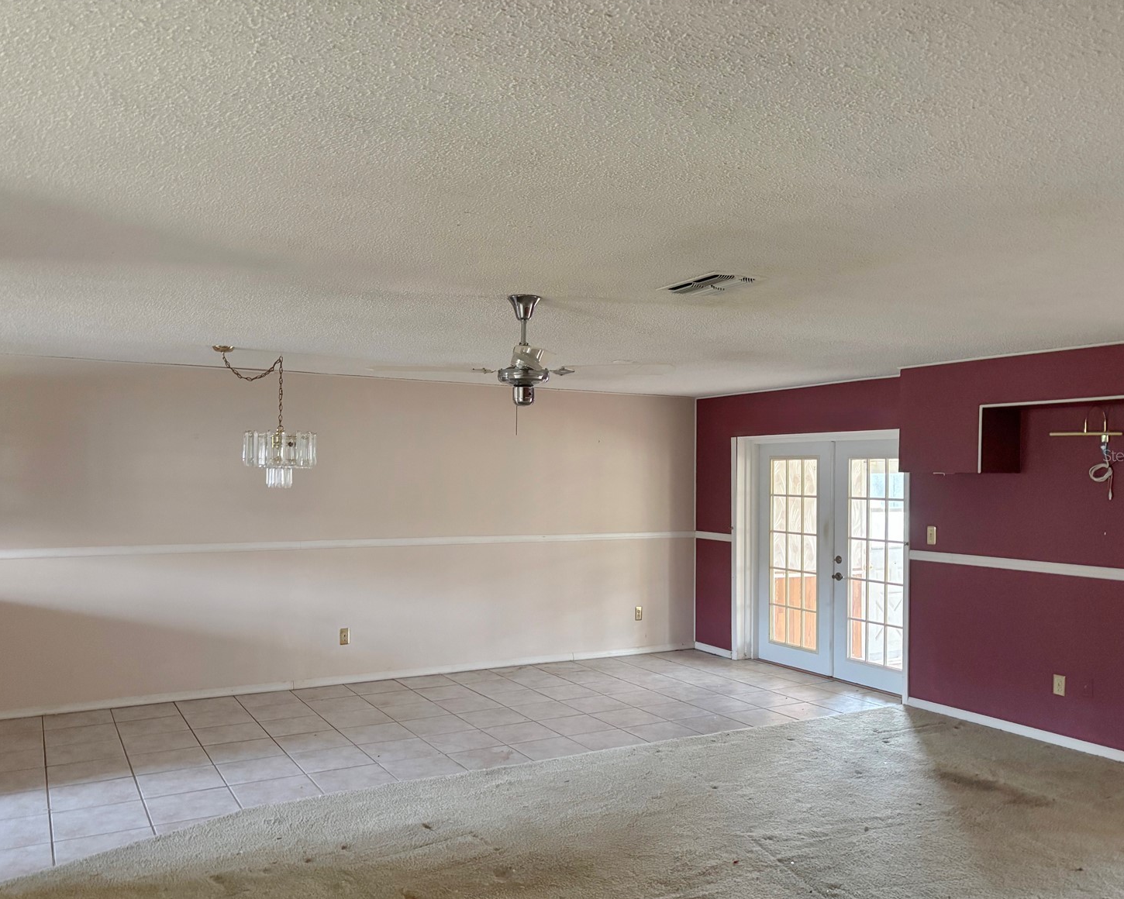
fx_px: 931
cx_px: 556
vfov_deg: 51.5
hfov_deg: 62.2
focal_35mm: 28
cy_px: 455
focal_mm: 5.96
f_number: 1.6
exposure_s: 1/40
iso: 640
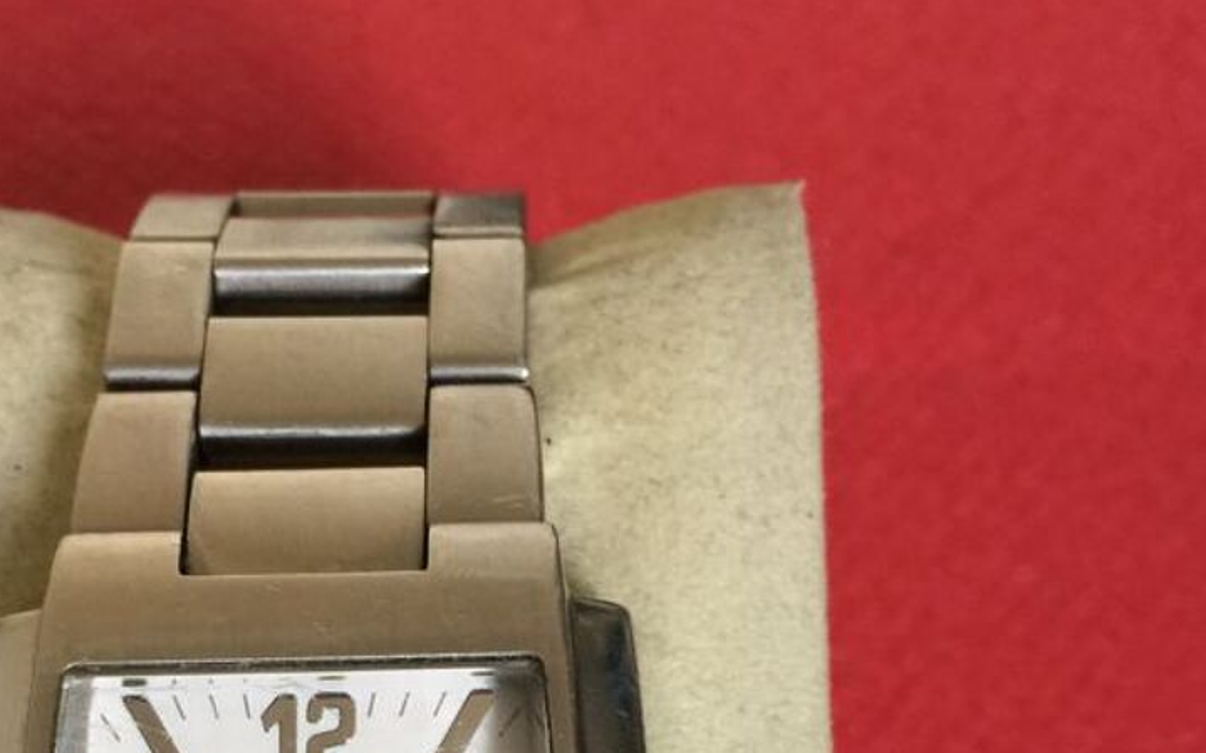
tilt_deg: -64.8
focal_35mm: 57
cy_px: 1056
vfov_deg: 20.2
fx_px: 1873
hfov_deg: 35.5
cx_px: 438
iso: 50
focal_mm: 4.15
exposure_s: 1/17
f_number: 2.2
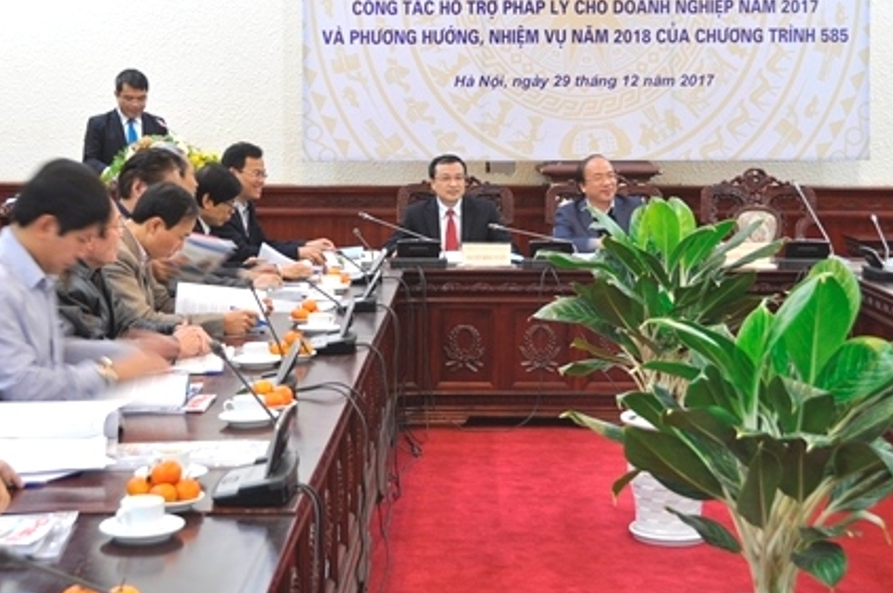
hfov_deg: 34.6
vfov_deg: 23.4
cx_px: 514
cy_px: 203
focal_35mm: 58
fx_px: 1429
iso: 200
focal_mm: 29
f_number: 4
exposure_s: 1/6
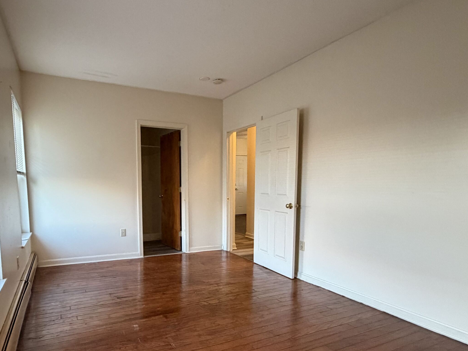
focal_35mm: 21
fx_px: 284
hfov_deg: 77.8
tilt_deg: -5.6
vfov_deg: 62.9
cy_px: 210
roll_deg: +0.4
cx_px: 181
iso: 500
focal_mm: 2.22
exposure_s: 1/60
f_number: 2.2
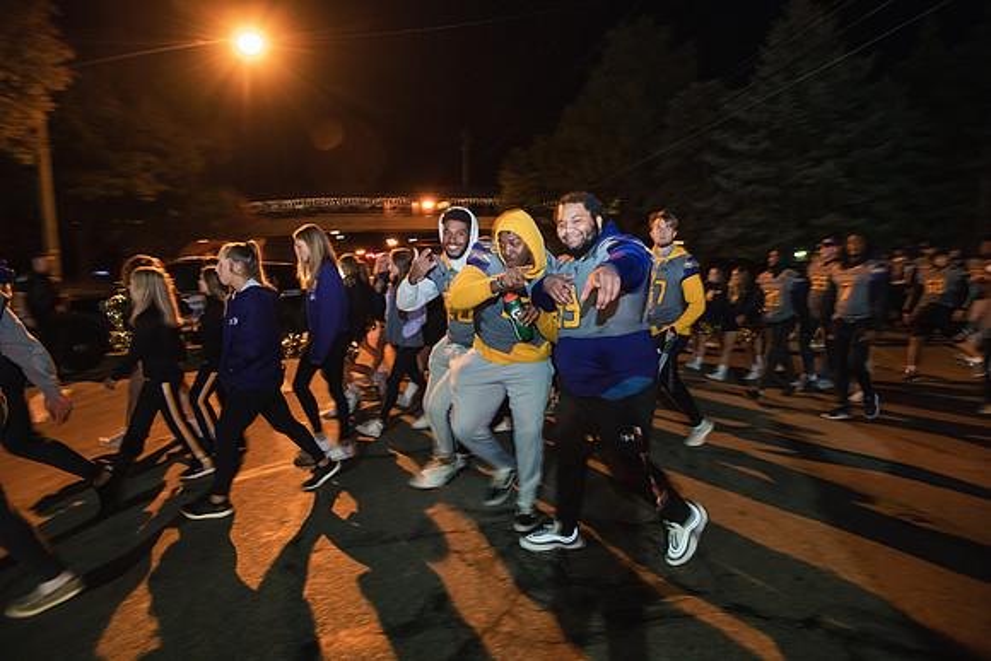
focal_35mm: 19
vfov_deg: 64.6
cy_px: 330
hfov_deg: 86.9
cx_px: 496
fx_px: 523
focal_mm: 19
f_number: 3.5
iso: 5000
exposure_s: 1/40
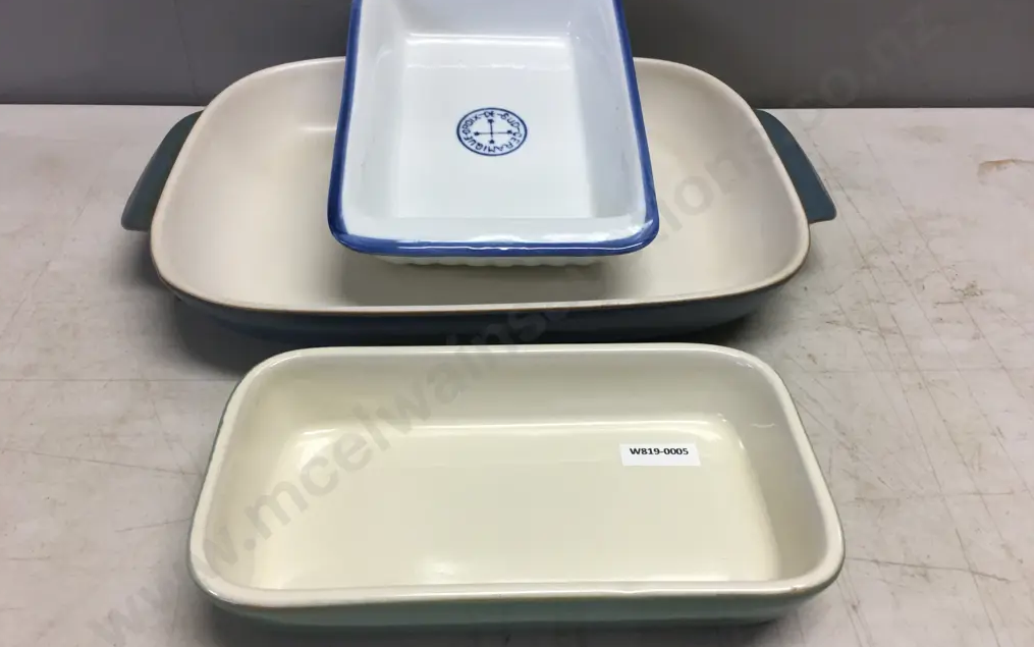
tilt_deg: -38.6
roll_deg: -2.2
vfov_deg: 40.6
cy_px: 329
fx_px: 874
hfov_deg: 61.2
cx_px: 514
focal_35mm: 31
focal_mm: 4.15
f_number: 2.2
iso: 32
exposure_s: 1/33
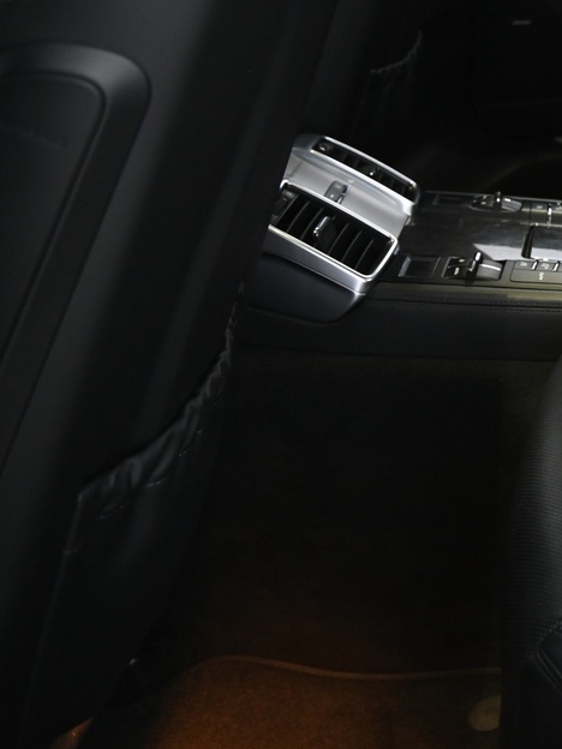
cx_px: 955
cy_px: 193
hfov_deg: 19.5
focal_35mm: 60
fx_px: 1299
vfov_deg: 31.6
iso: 2000
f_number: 4
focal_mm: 24
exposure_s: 1/15
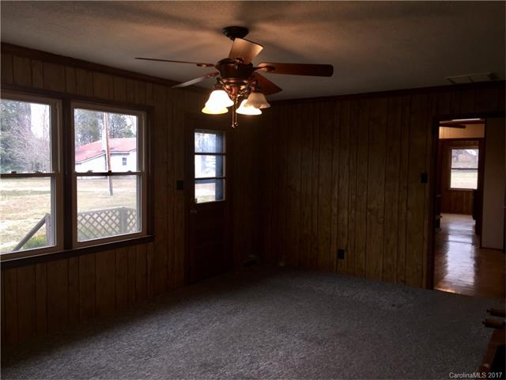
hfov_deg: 61.7
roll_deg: -0.6
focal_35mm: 29
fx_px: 424
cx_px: 253
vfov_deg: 48.2
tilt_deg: -2.8
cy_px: 190
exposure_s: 1/33
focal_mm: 4.15
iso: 32
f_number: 2.2
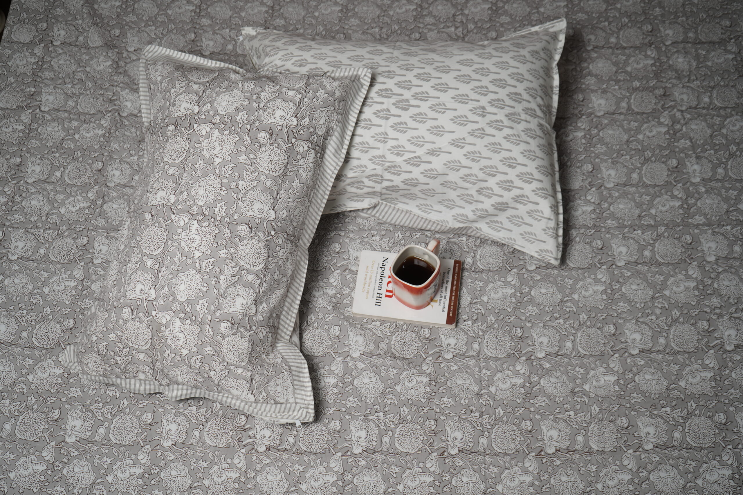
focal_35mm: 42
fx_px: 867
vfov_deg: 31.9
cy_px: 248
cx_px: 372
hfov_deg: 46.4
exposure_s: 1/100
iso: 200
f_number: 5.6
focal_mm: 42
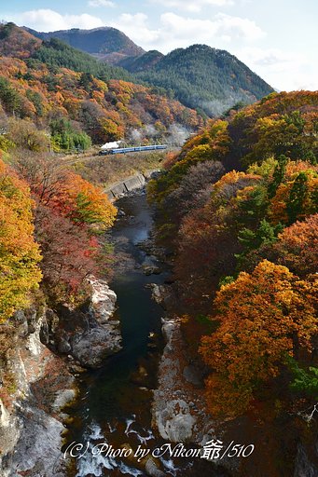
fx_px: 338
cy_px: 238
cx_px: 159
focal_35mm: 26
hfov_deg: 50.4
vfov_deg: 70.5
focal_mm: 17
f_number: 8
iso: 500
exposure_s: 1/320
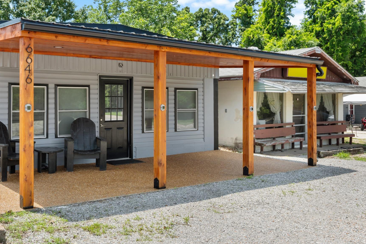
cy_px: 97
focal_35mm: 39
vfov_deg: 34.1
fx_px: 396
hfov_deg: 48.7
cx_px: 123
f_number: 9
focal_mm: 18
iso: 160
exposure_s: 1/250
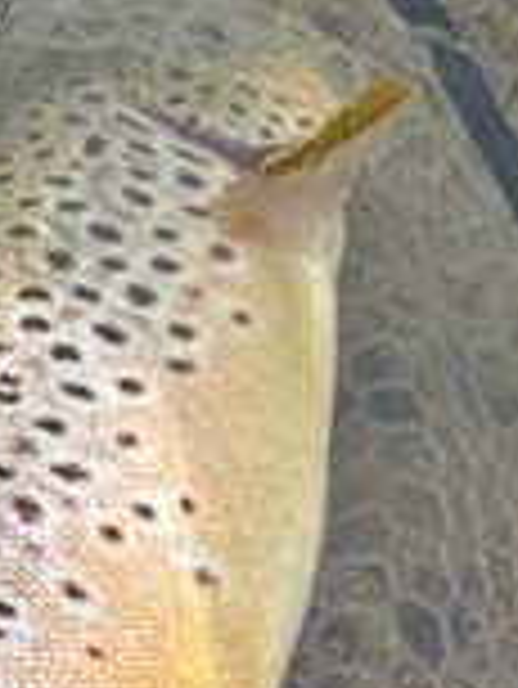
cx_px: -54
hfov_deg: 15.3
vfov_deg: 18.1
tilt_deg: -74.2
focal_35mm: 94
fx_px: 1873
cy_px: 1093
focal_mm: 6.76
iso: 64
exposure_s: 1/169
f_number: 1.78
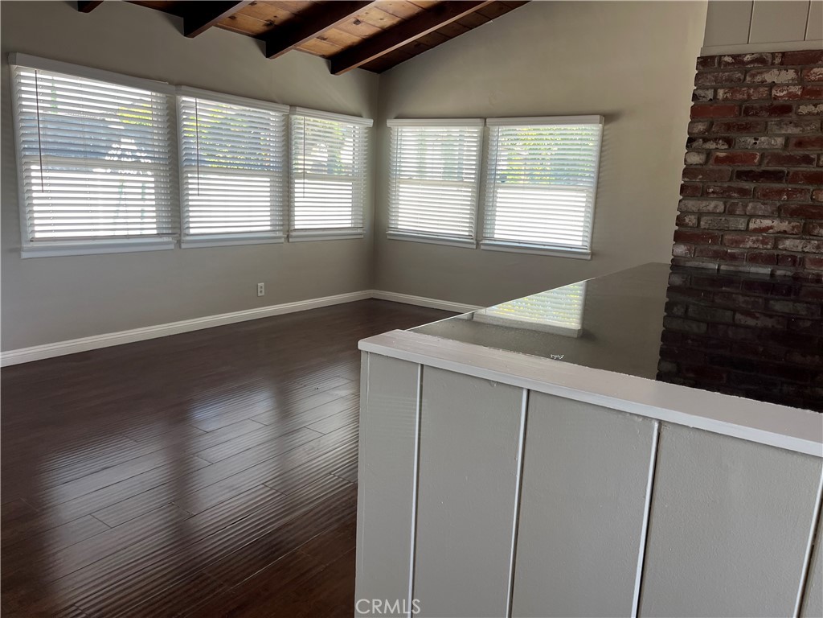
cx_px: 412
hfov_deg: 67.3
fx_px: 618
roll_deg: -2.2
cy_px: 309
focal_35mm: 26
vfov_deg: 53.1
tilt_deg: -11.2
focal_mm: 5.1
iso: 50
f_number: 1.6
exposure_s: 1/121
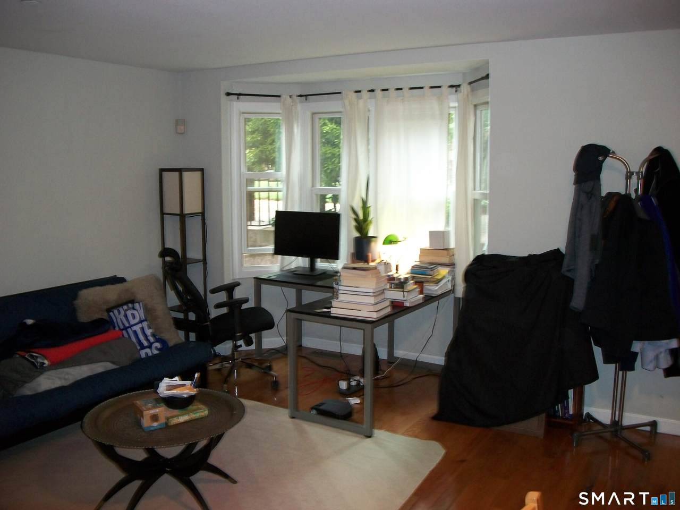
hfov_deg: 56.8
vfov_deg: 44.2
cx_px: 340
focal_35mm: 32
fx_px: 629
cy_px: 255
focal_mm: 5.7
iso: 160
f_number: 2.9
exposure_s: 1/30
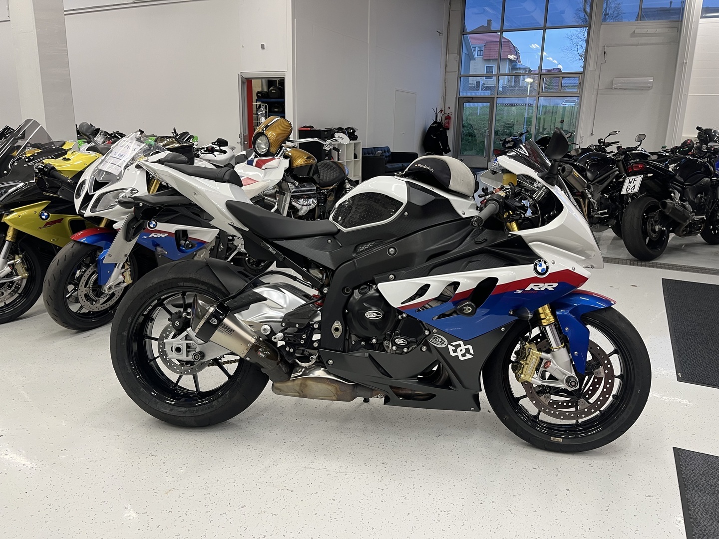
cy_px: 270
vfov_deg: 53.1
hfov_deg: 67.3
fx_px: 540
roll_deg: -1.0
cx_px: 360
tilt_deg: -14.2
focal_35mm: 26
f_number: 1.6
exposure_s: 1/50
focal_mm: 5.1
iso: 80
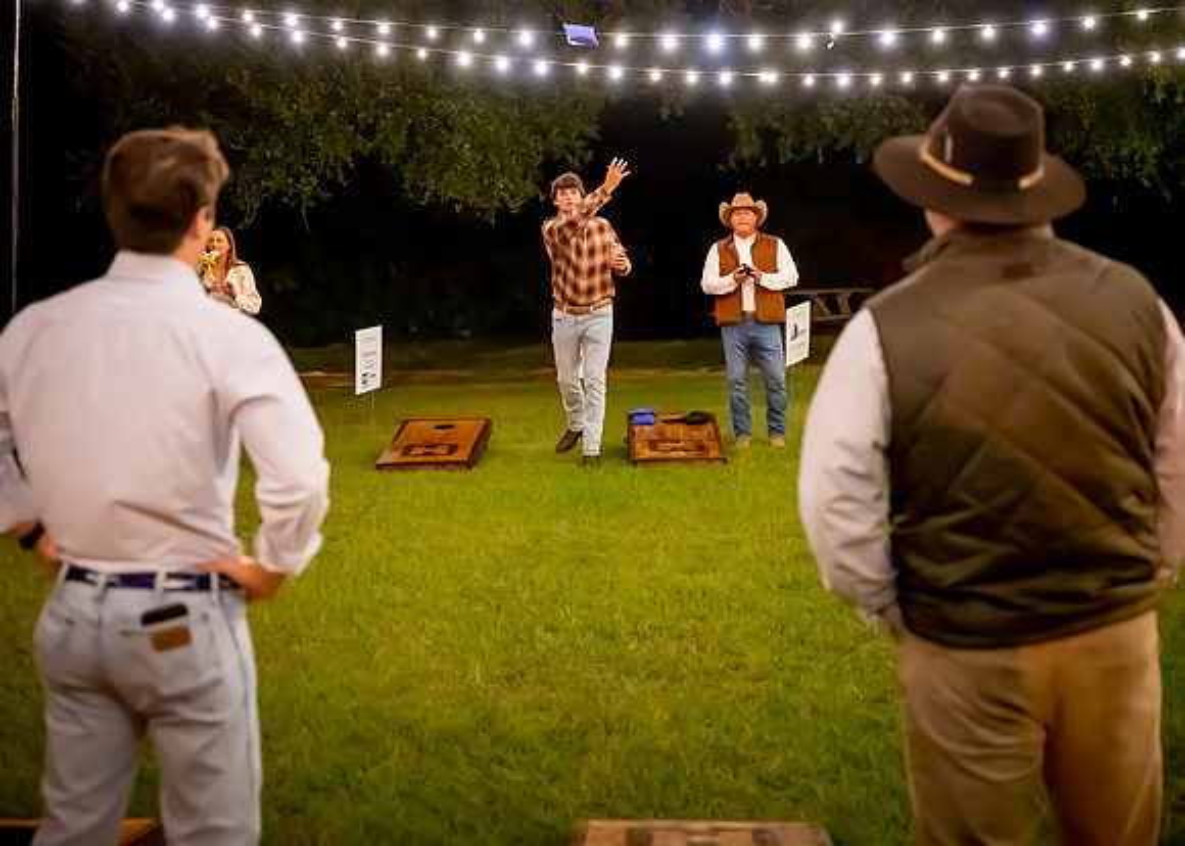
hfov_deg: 34.1
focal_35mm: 57
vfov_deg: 24.7
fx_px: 1933
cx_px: 566
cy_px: 383
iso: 10000
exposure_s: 1/160
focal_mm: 50
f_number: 2.8
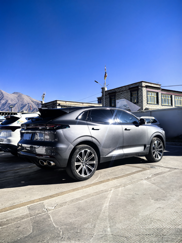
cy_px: 122
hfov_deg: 51.4
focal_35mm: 27
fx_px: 189
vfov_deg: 65.3
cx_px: 91
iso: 50
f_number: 1.4
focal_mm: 5.75
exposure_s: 1/7407
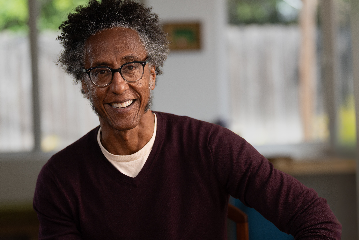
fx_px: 1187
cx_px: 178
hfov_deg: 17.2
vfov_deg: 11.5
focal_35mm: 119
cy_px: 134
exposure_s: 1/800
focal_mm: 103
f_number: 2.8
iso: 250
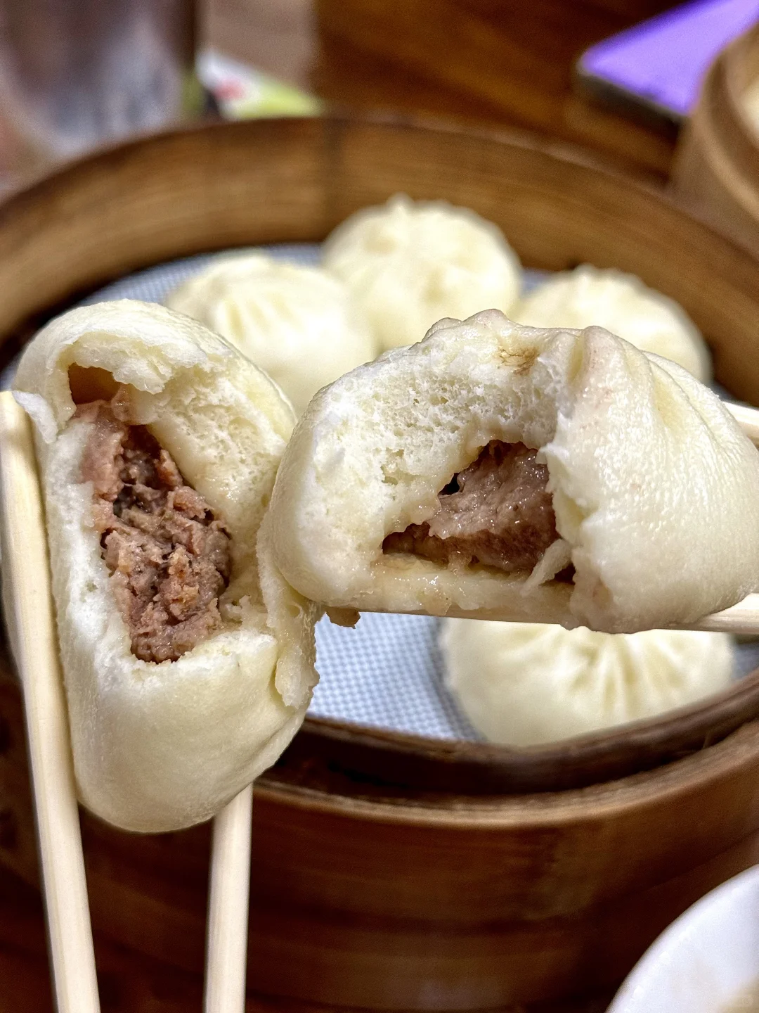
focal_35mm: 48
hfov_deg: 30.3
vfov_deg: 39.7
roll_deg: -6.9
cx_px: 380
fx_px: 1403
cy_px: 506
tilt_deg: -41.4
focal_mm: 6.76
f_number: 1.78
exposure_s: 1/50
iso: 160
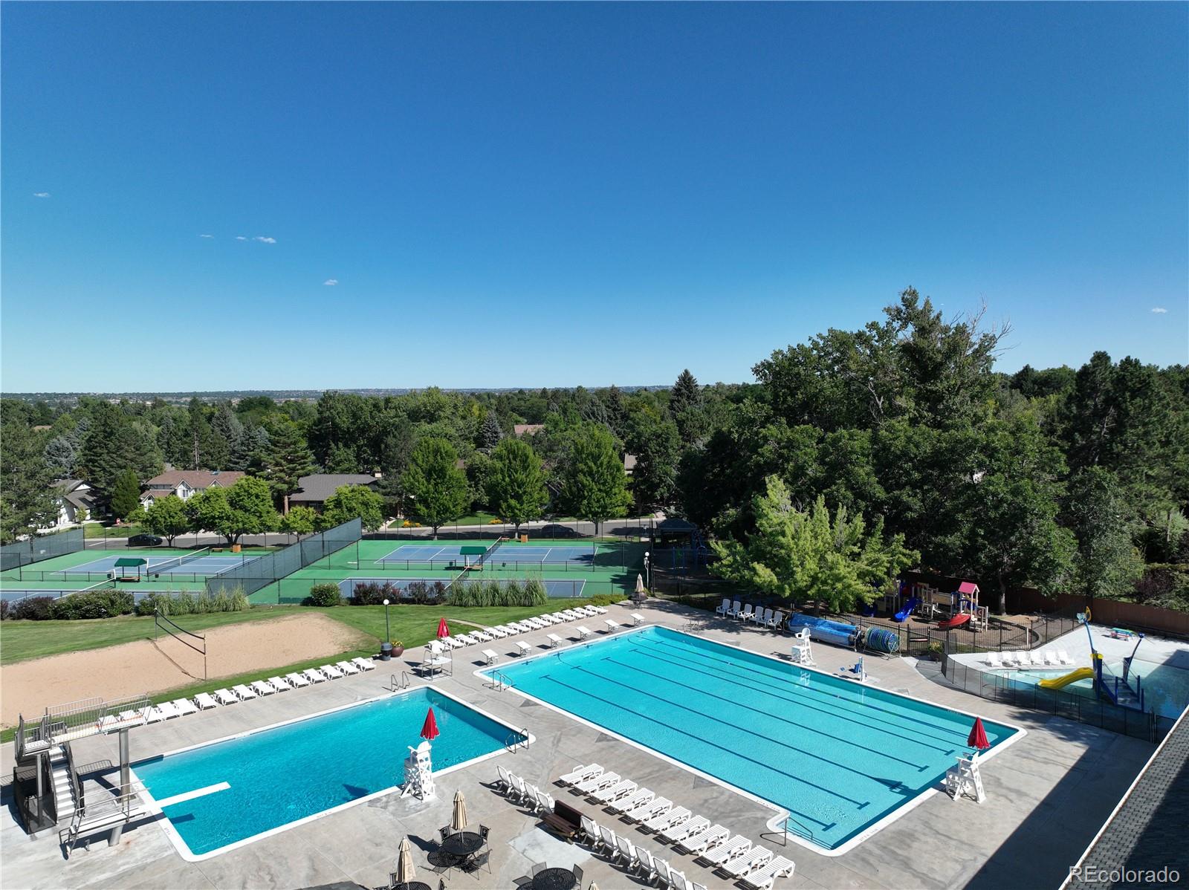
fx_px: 824
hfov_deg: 71.6
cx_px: 594
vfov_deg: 56.8
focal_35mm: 24
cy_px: 445
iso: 110
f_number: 2.8
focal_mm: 12.29
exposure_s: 1/2000
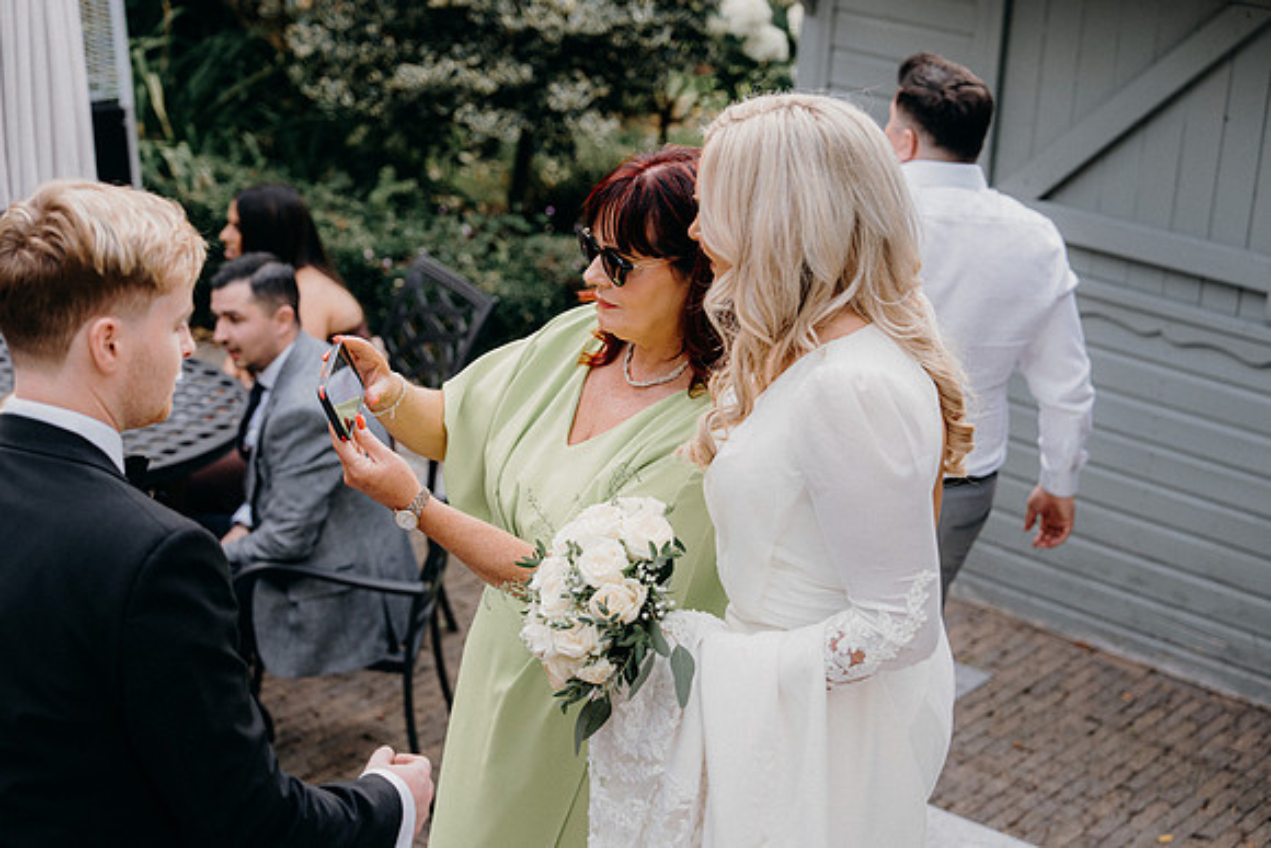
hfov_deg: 28.8
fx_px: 2472
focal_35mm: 70
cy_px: 424
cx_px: 636
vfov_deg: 19.5
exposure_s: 1/200
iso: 125
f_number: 3.5
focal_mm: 70
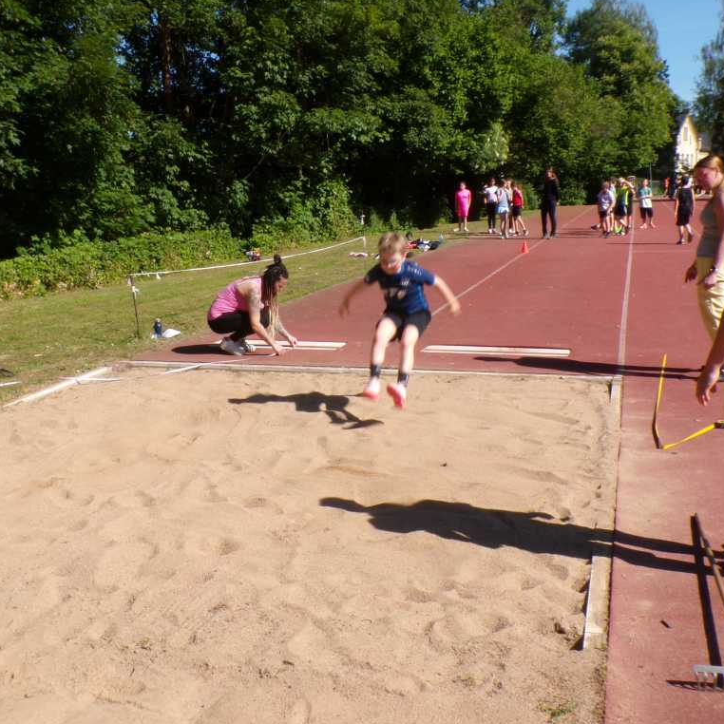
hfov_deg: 43.8
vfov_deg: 43.9
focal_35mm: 38
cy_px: 360
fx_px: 899
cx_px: 378
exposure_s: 1/140
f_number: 8.3
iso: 100
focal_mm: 5.8
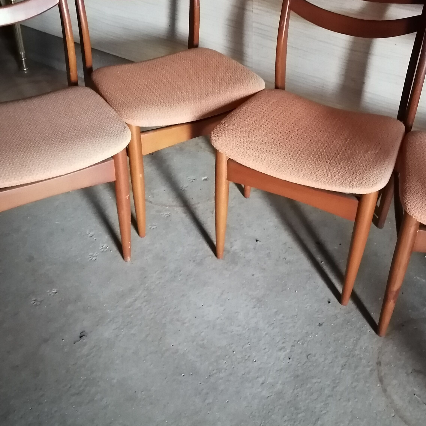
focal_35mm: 42
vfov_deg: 39.6
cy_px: 148
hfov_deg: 39.9
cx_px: 243
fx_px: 585
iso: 1600
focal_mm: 5.3
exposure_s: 1/20
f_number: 1.8
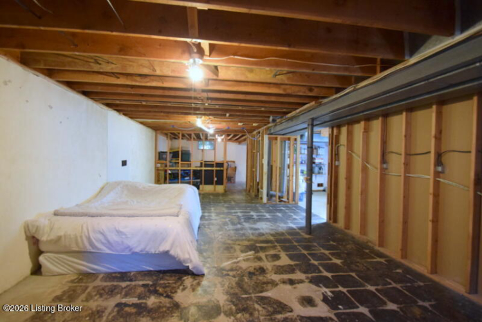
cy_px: 161
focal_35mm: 15
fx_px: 201
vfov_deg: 77.4
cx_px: 241
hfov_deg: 100.4
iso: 2000
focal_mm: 10
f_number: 3.5
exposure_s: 1/60
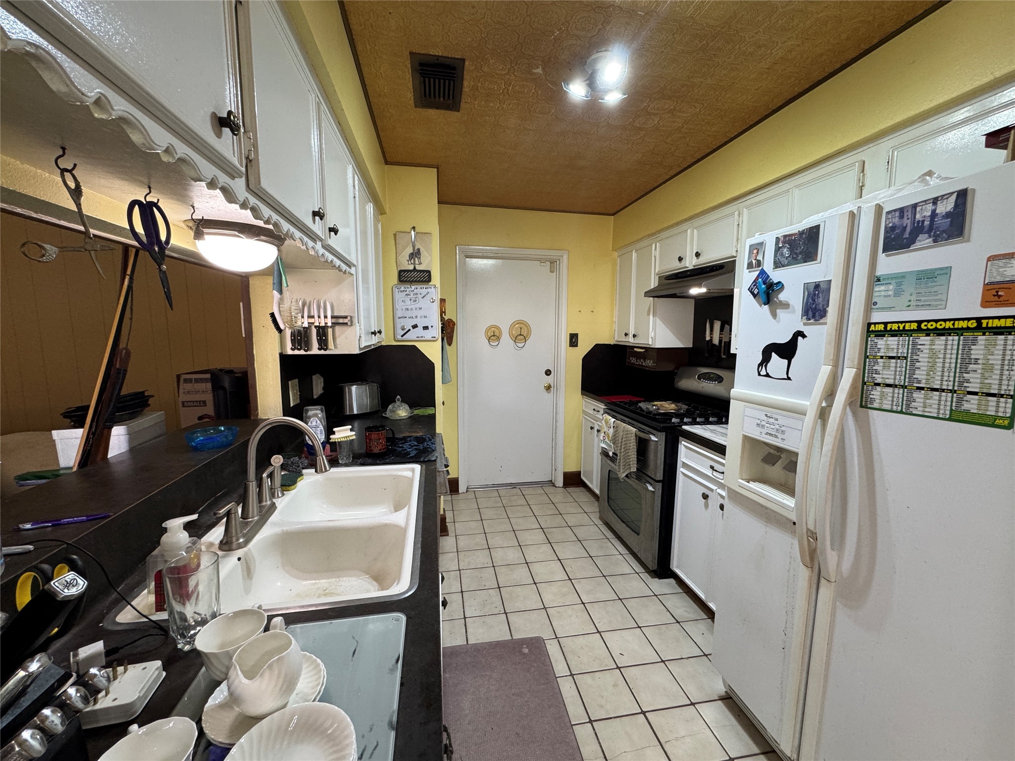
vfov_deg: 85.7
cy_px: 380
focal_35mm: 14
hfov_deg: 102.1
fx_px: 411
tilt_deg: -6.0
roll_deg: +0.1
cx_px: 508
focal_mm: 2.22
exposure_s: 1/60
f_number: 2.2
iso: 160
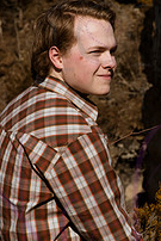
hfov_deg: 4.0
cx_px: 109
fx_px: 2310
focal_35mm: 345
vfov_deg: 6.0
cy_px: 141
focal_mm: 155
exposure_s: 1/1000
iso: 800
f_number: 20
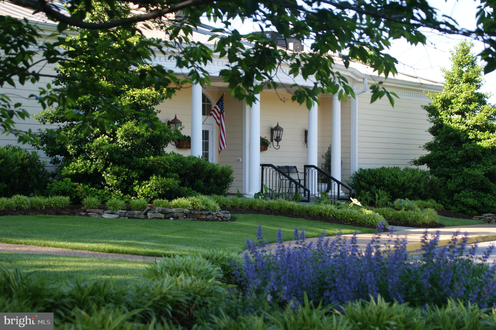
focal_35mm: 82
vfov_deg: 16.5
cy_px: 165
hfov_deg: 24.6
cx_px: 248
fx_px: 1136
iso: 100
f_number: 5.6
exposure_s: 1/100
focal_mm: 55
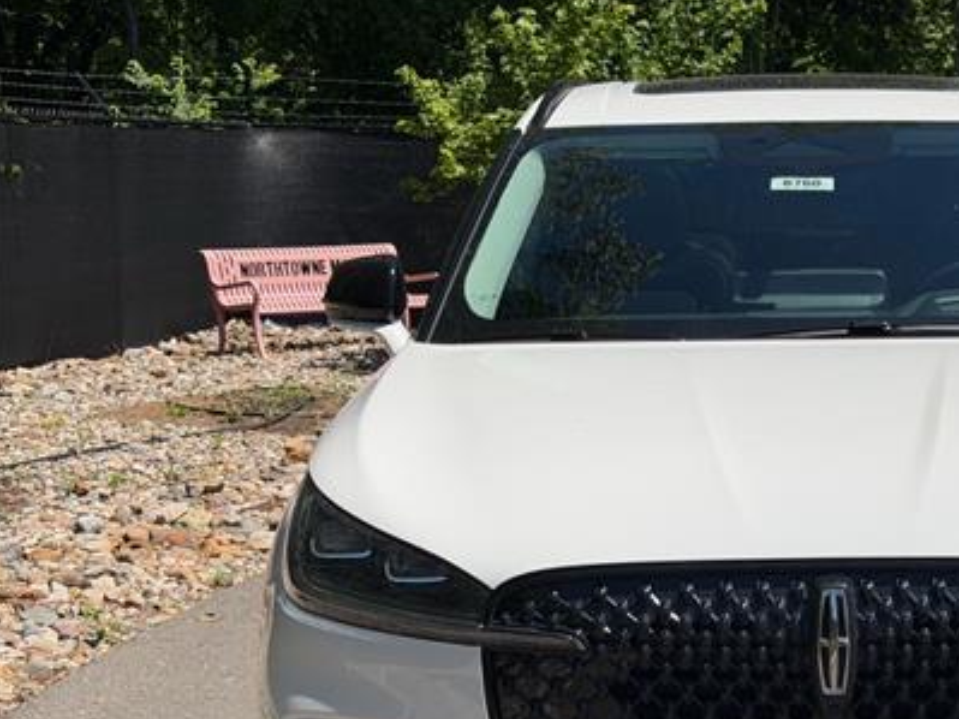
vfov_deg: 19.0
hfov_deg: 24.9
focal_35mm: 77
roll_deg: -1.6
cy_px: 551
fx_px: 2133
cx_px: 762
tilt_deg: -10.5
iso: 64
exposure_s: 1/8772
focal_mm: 6.76
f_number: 1.78
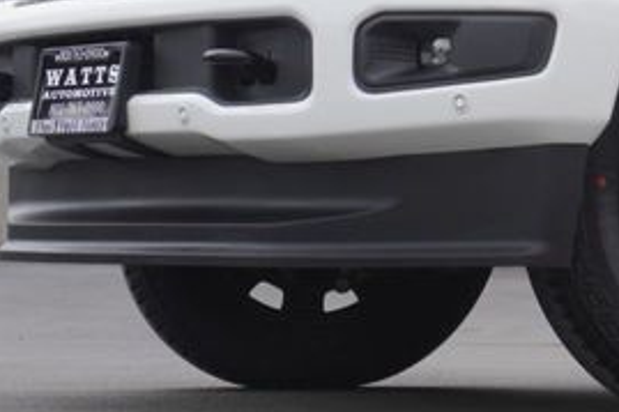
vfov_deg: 9.3
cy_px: -216
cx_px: 973
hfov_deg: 13.4
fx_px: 2456
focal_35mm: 143
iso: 100
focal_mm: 25
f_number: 7.1
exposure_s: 1/200
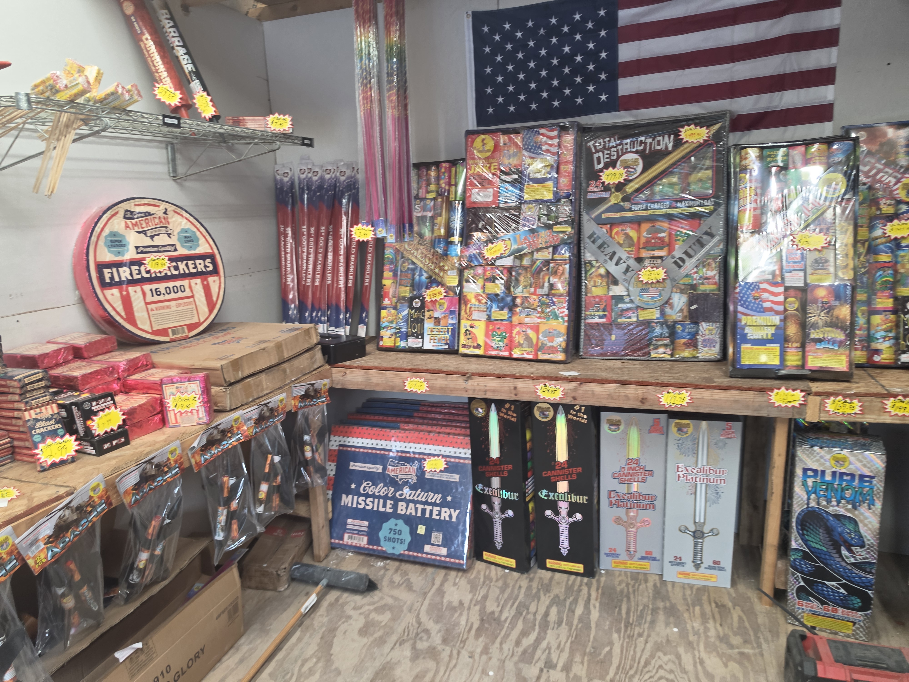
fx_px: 604
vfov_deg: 58.9
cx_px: 454
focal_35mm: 23
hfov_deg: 73.9
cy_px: 341
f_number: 1.4
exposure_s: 1/62
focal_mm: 6.5
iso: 200
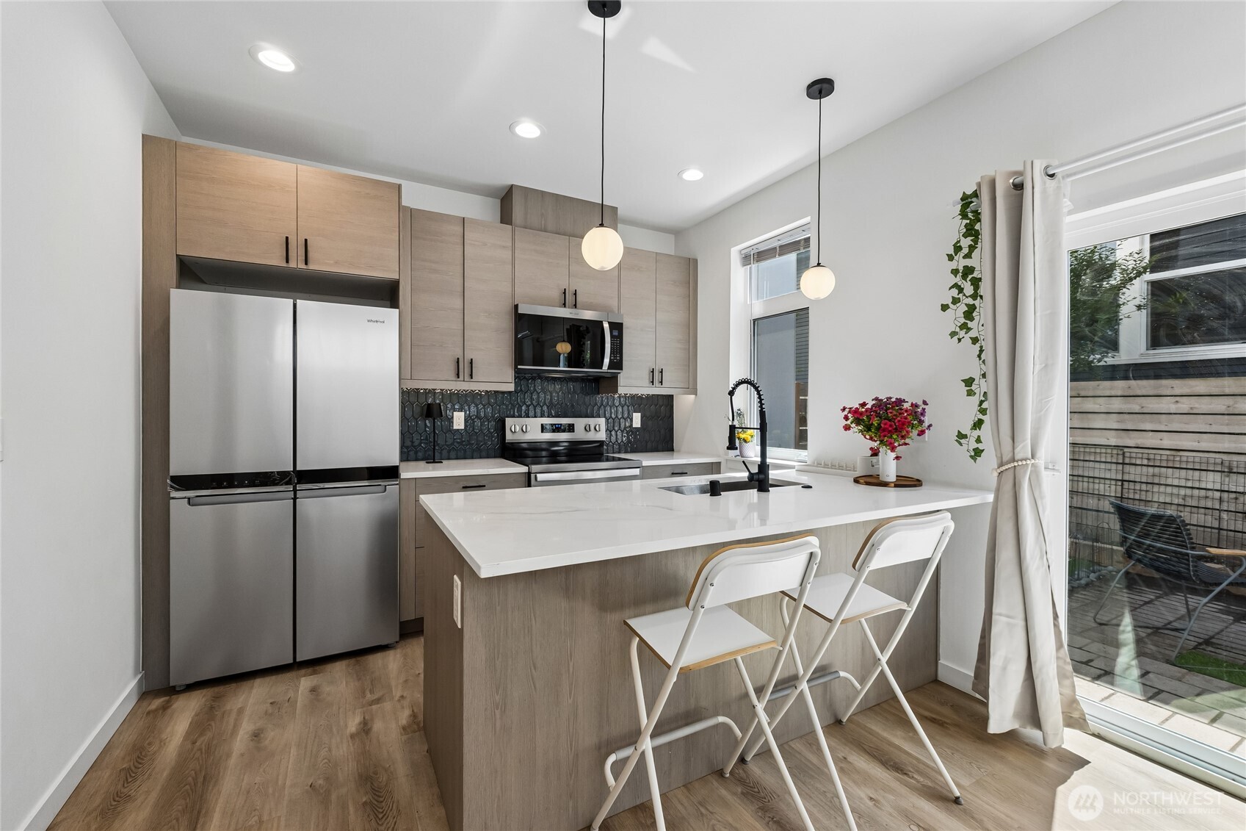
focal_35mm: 15
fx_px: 519
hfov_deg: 100.4
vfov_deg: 77.3
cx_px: 623
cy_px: 416
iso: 250
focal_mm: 10
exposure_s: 1/30
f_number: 9
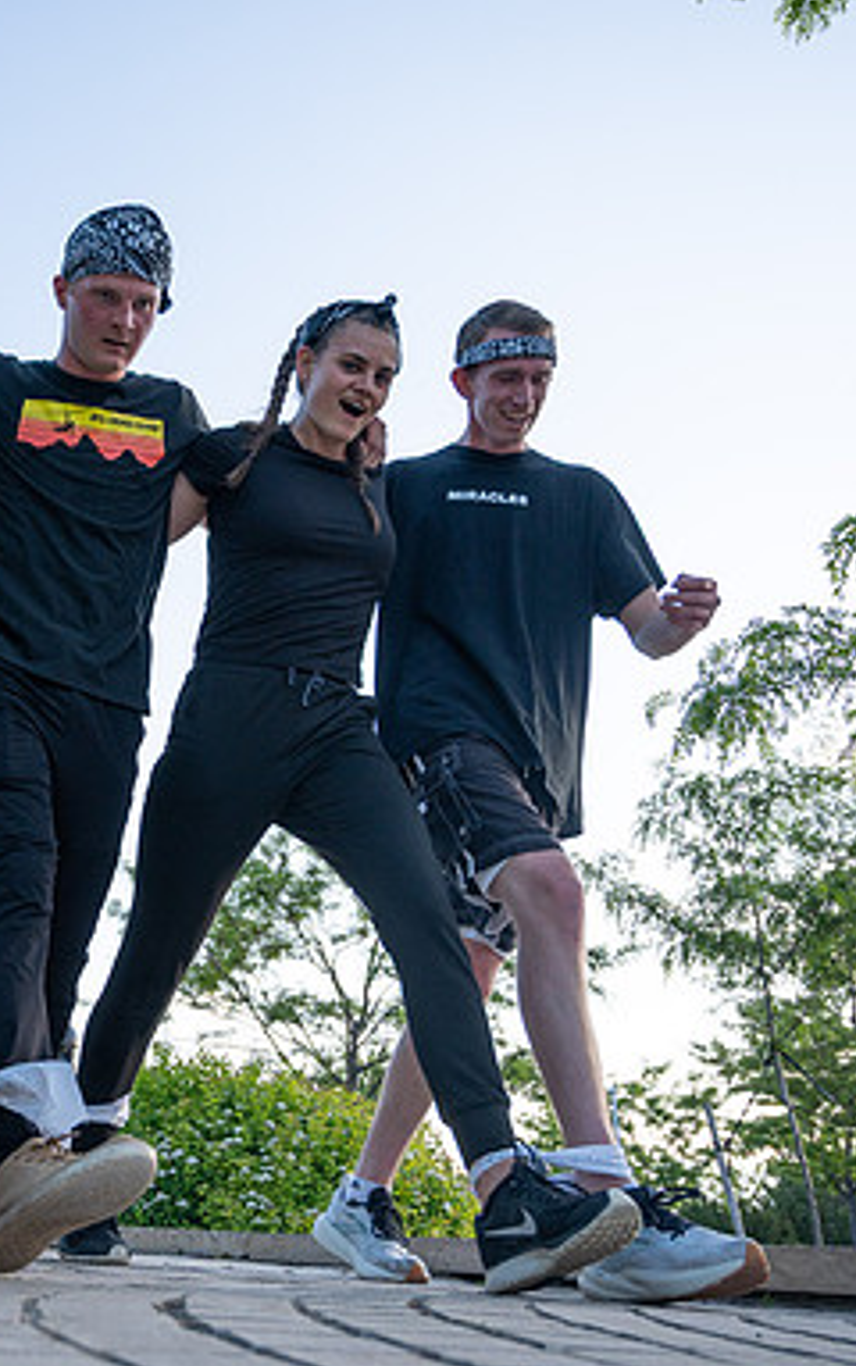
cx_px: 96
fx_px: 1378
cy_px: 685
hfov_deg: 32.9
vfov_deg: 52.7
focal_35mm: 37
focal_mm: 24
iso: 280
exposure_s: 1/1000
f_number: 4
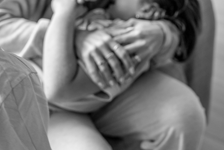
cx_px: 136
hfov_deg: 23.3
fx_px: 541
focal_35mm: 87
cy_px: 6
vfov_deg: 15.5
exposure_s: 1/160
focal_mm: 35
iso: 800
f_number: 2.8
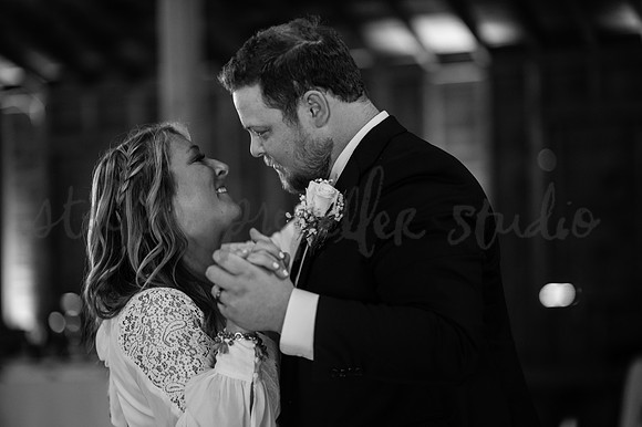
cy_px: 214
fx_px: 1535
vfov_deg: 15.8
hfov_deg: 23.6
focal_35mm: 86
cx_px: 321
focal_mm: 85
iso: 800
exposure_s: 1/200
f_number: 1.6
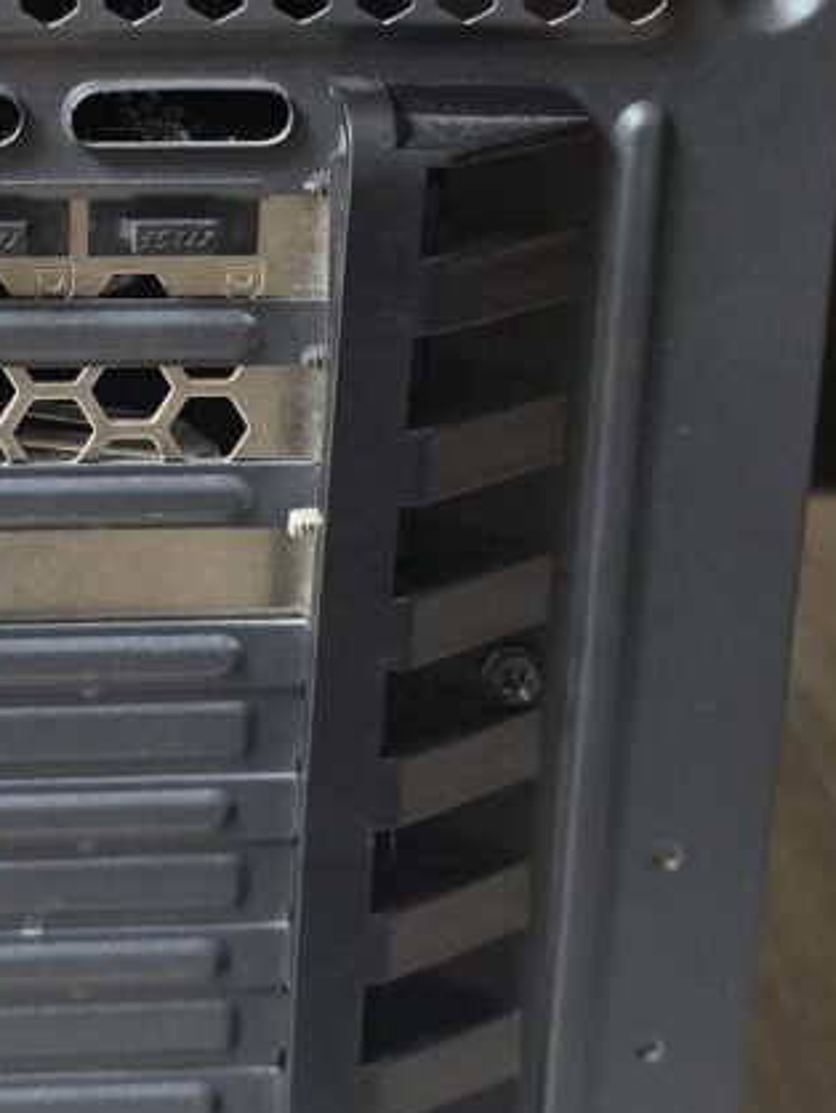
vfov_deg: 21.6
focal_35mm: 88
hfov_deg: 16.5
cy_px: 40
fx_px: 2831
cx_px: 35
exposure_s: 1/60
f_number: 1.7
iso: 800
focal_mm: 6.3
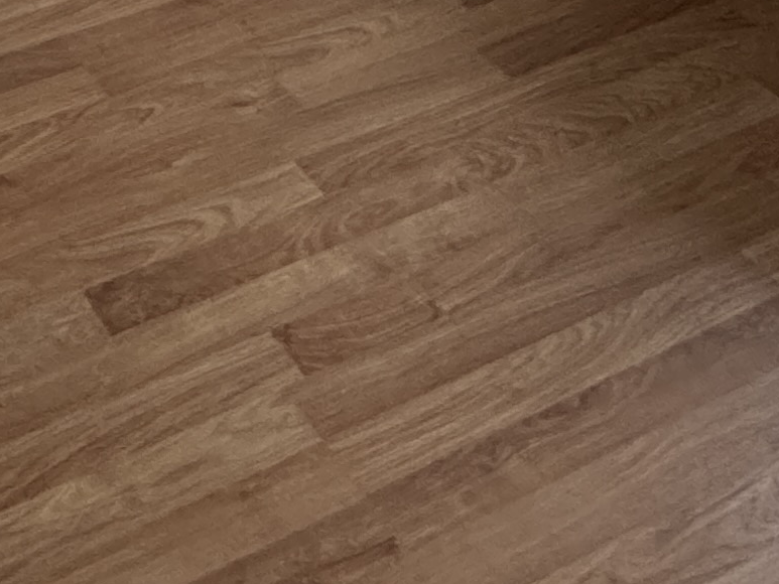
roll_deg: +1.9
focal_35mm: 73
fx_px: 1643
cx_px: -38
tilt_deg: -3.2
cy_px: -917
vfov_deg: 13.2
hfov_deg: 25.1
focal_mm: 2.22
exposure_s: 1/100
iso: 320
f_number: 2.2
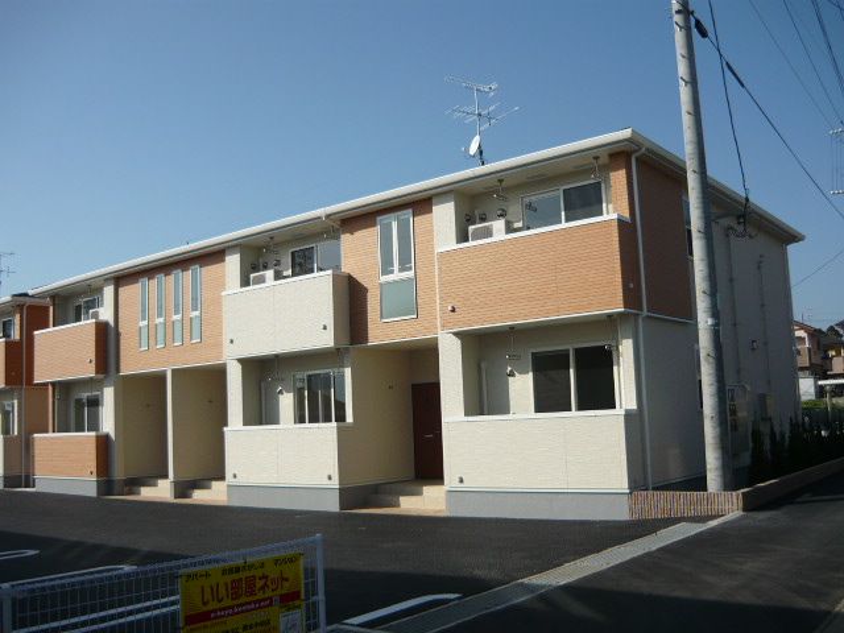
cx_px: 422
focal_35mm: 33
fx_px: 805
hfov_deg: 55.4
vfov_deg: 42.9
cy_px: 316
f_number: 8
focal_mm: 5.5
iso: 100
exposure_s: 1/250
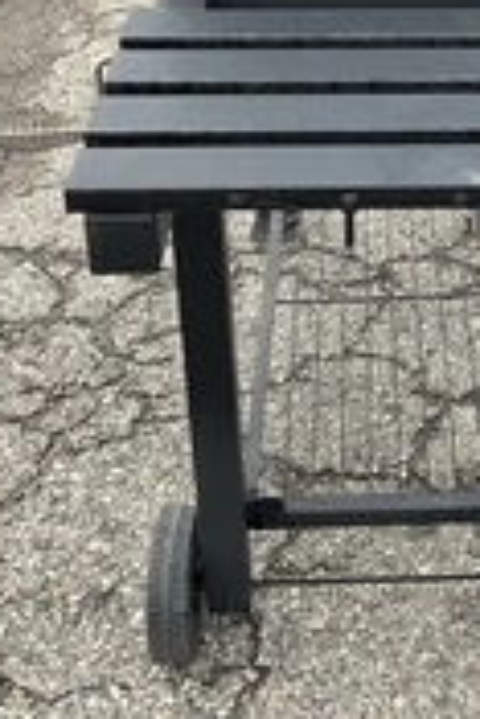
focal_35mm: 69
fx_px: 1377
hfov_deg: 19.4
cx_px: 435
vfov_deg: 28.4
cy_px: 107
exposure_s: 1/122
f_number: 1.8
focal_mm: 3
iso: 32
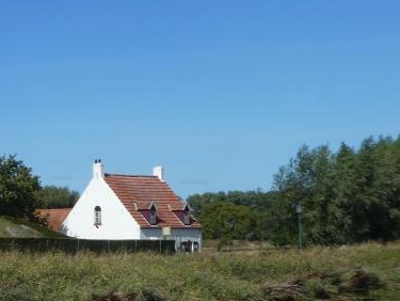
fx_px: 1041
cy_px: 172
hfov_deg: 20.1
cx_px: -107
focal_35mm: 90
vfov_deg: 16.4
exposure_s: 1/800
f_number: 4.5
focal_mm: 5.8
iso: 80
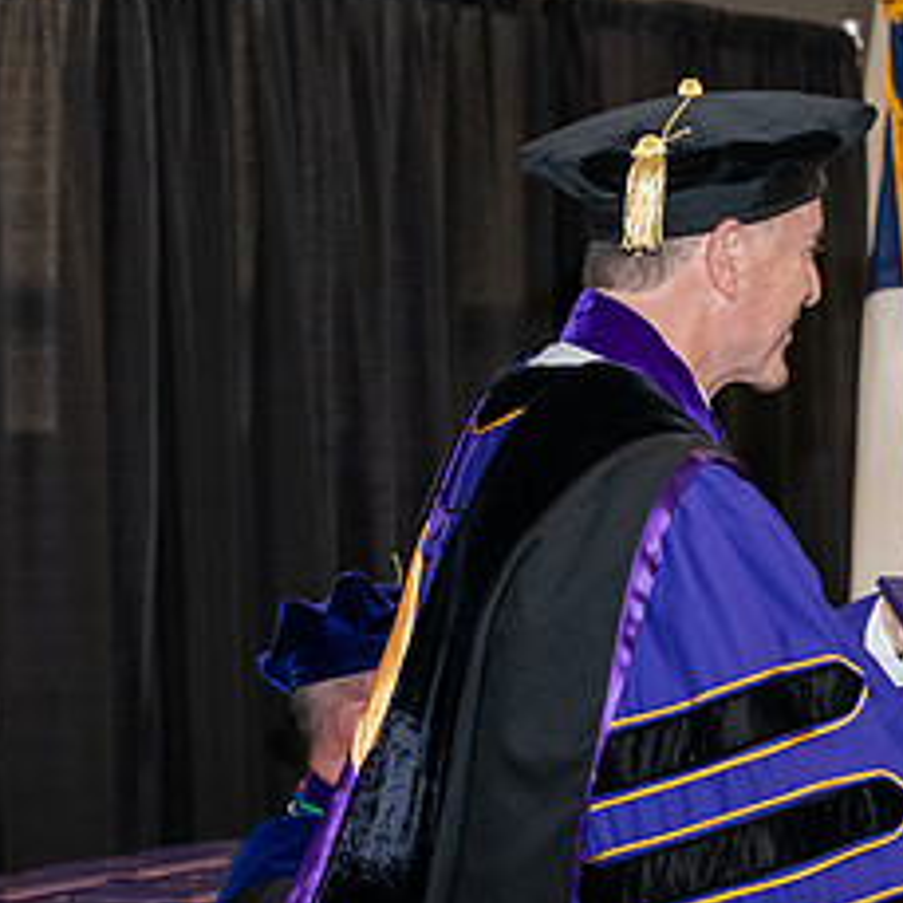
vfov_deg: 11.6
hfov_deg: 11.3
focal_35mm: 151
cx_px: 1124
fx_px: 4456
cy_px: 452
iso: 2500
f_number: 5.6
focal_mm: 70
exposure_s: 1/200
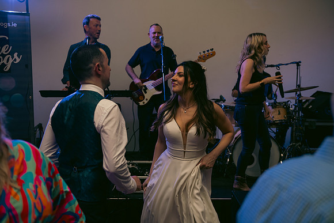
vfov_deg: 35.1
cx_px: 167
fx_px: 353
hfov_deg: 50.7
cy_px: 112
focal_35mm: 38
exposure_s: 1/160
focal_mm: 38
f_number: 3.5
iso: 800
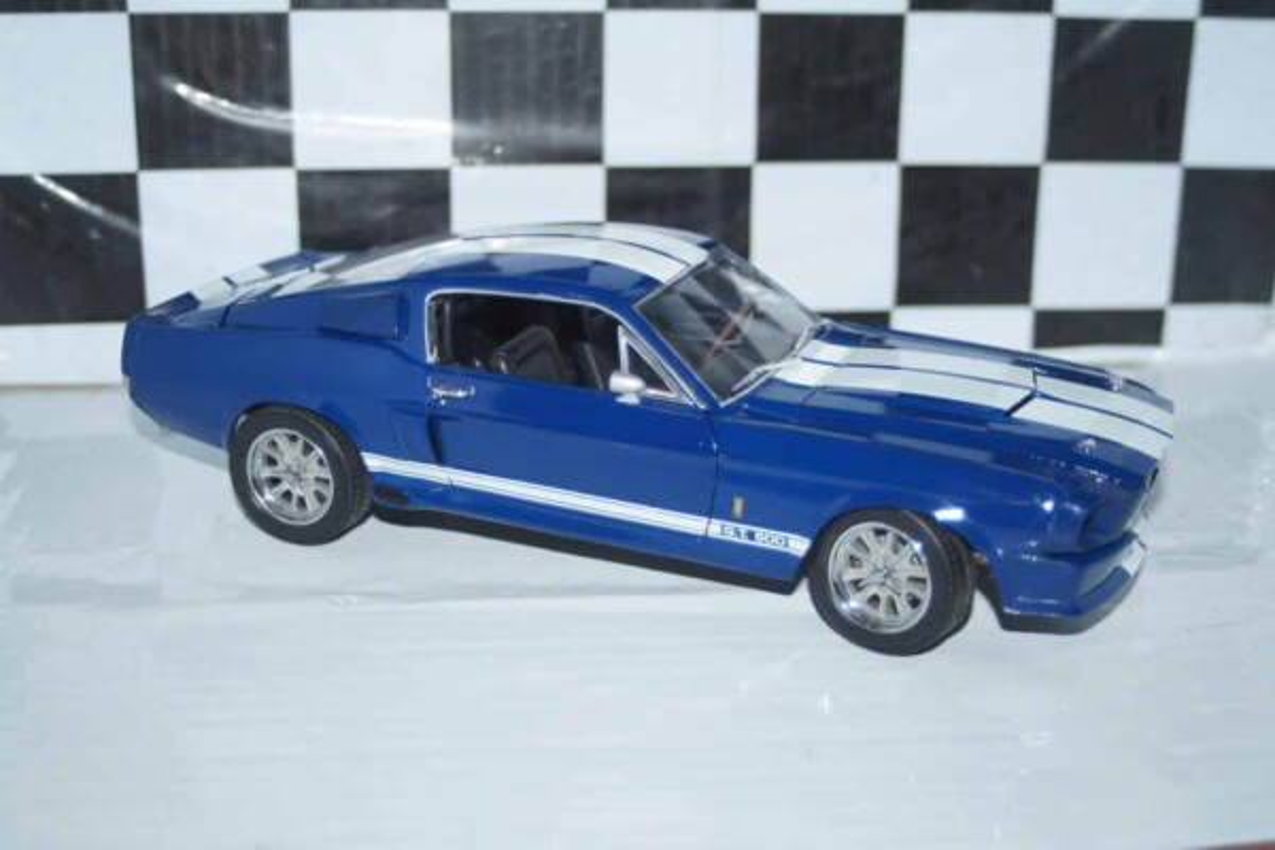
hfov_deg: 43.6
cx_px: 638
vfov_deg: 29.9
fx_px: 1594
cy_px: 425
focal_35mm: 45
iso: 250
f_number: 4
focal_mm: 30
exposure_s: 1/160
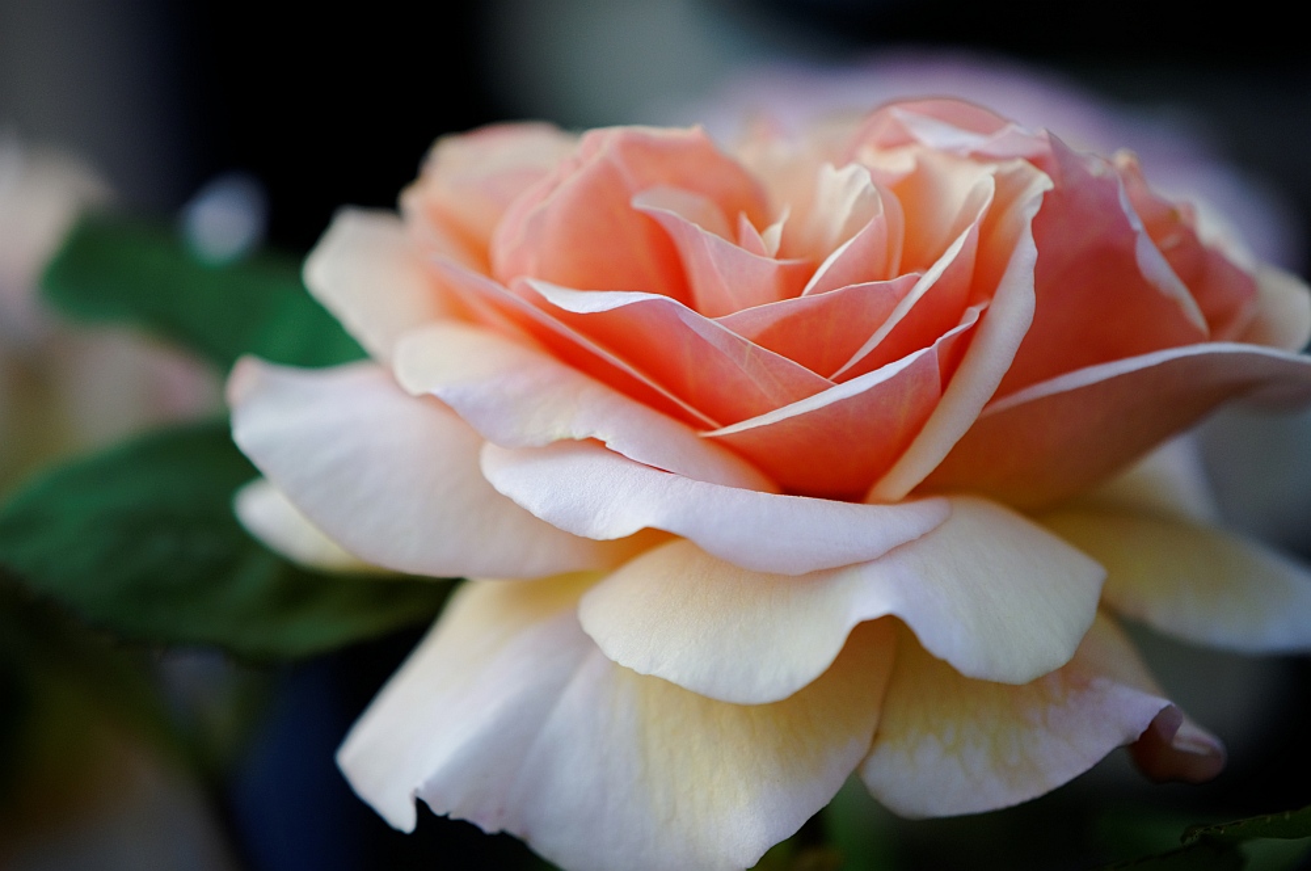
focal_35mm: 128
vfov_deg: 10.7
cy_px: 436
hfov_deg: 16.1
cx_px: 656
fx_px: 4637
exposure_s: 1/250
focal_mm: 85
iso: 200
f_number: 3.8
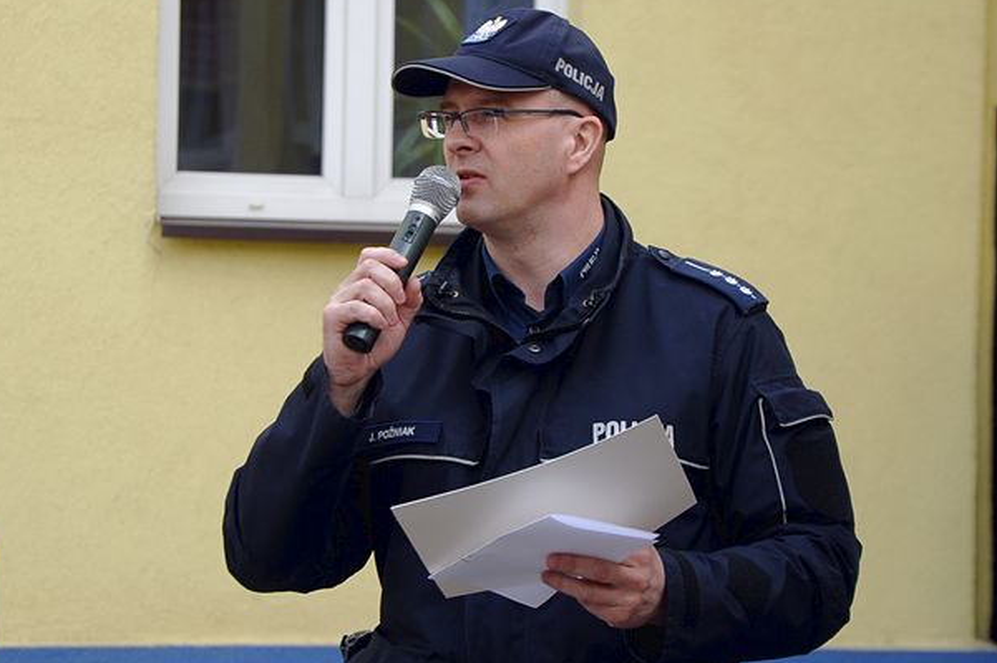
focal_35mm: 223
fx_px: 6164
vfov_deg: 6.2
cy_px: 261
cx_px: 524
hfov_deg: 9.2
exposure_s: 1/640
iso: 500
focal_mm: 105
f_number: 6.3
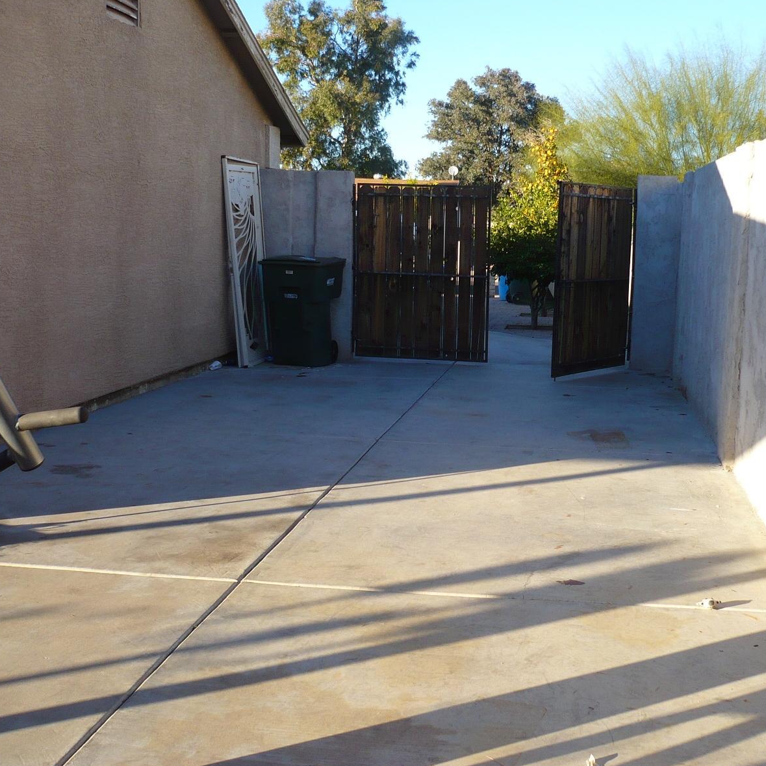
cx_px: 459
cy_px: 385
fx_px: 1051
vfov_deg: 40.0
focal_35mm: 42
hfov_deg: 39.9
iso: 100
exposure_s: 1/400
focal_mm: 5.8
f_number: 2.8
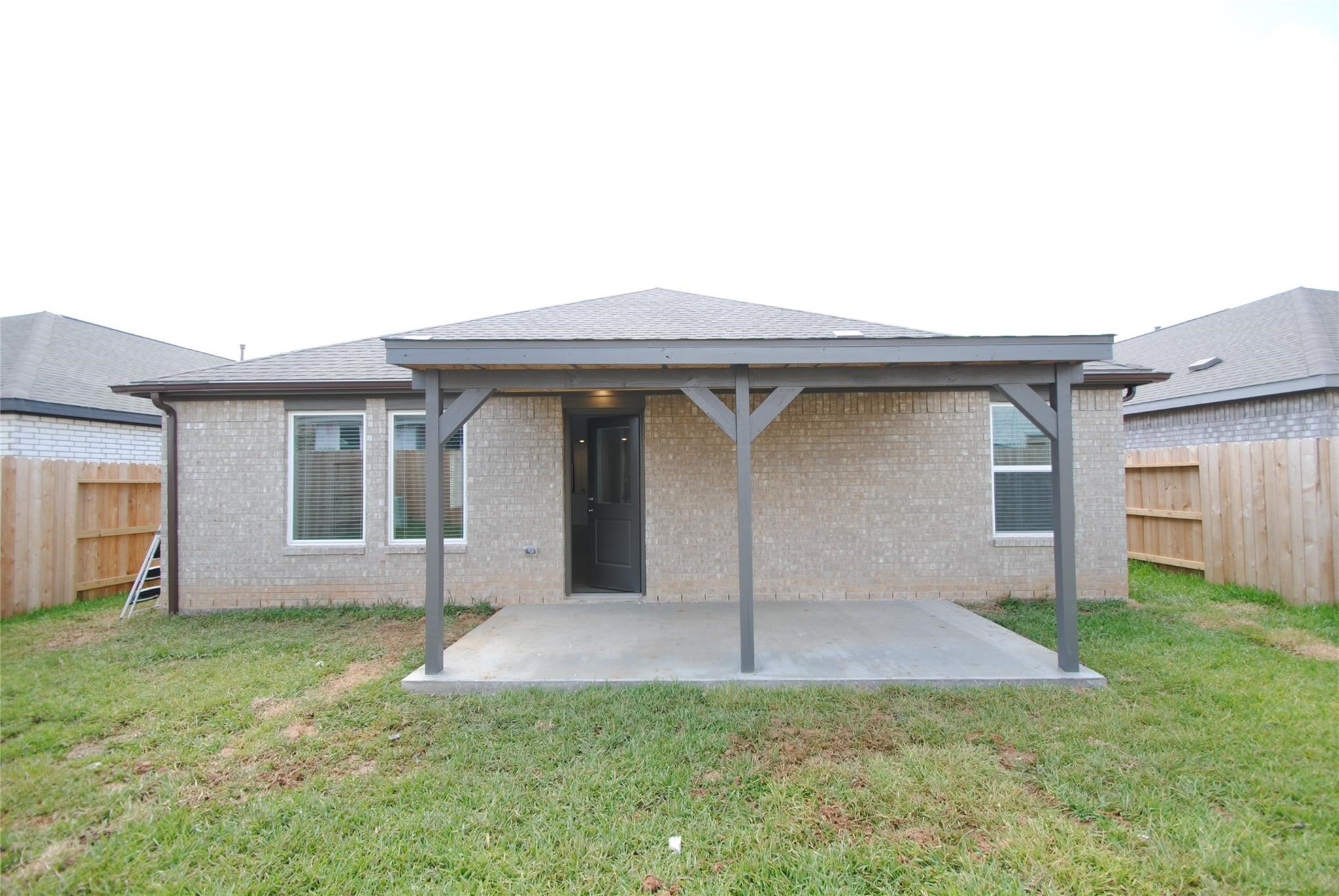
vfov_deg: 77.5
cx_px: 670
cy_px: 448
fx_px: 558
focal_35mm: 15
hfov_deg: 100.3
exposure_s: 1/160
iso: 100
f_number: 4
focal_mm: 10
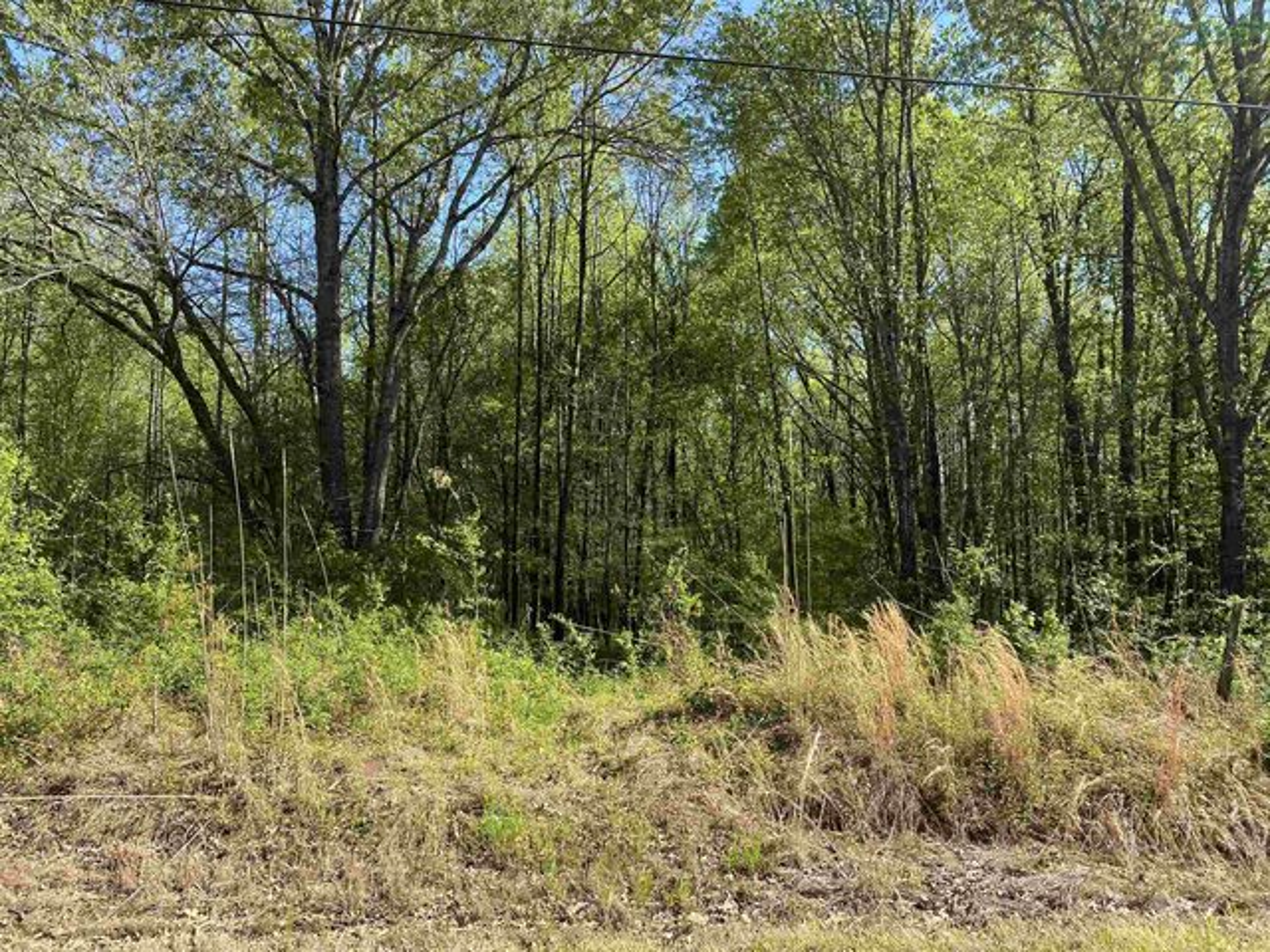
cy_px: 476
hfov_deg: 67.3
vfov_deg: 53.1
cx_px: 635
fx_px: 954
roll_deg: -2.0
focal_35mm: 26
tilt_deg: +5.3
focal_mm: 4.25
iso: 32
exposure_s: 1/890
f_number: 1.8
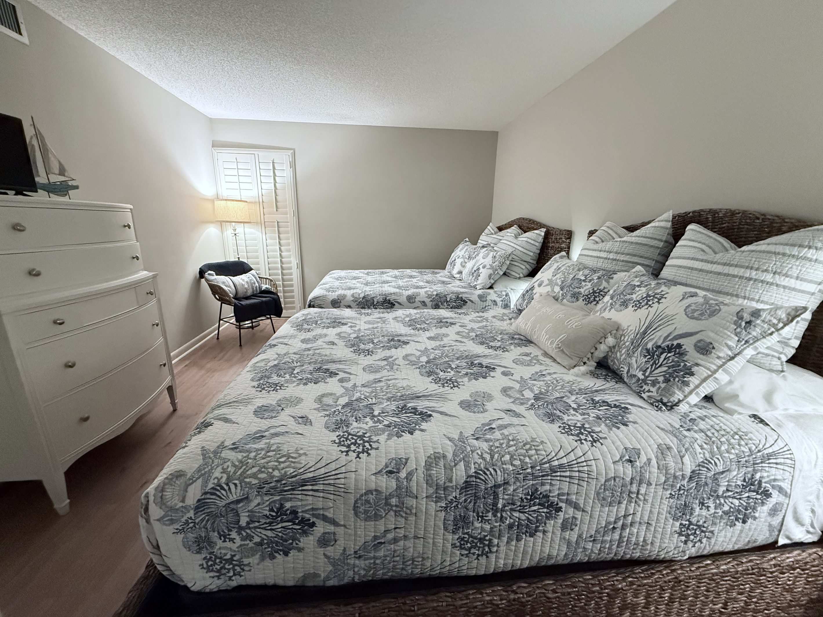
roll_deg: -0.8
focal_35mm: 14
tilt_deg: -14.1
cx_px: 412
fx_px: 333
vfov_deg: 85.7
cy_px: 308
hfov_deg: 102.1
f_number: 2.2
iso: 800
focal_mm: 2.22
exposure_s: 1/60
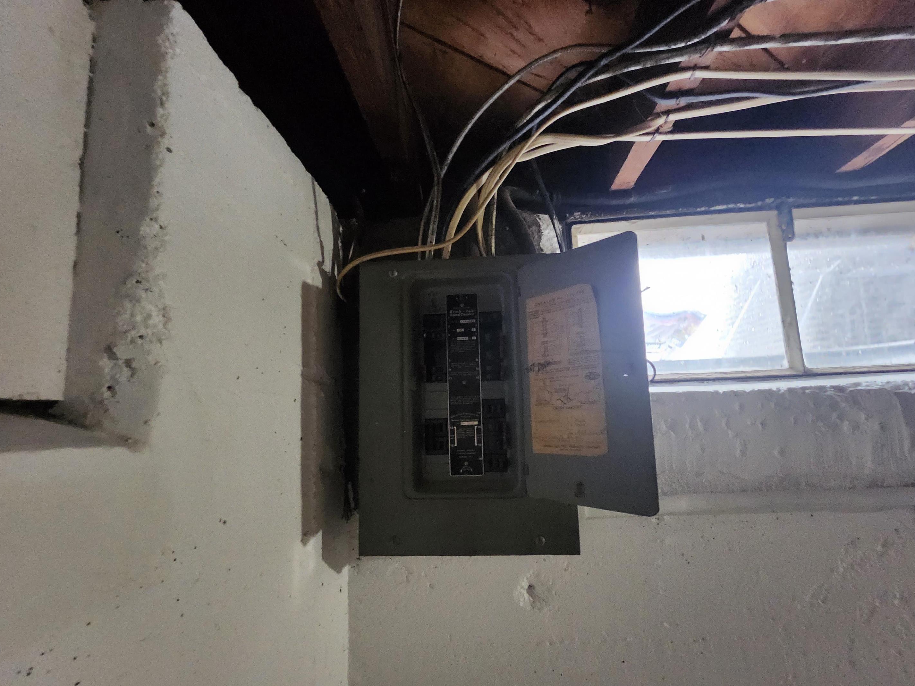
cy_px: 364
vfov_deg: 85.6
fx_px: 370
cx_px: 473
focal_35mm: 14
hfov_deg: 102.0
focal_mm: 1.74
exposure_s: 1/24
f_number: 2.2
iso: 1000
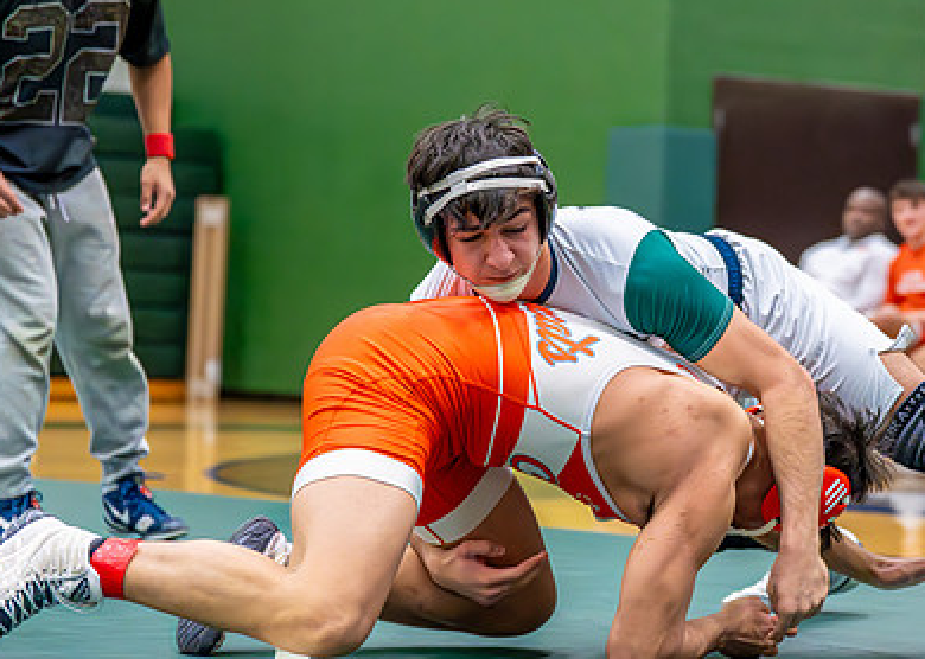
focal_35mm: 130
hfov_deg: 15.4
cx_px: 664
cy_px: 287
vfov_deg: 11.0
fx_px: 3413
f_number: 2.8
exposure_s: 1/1000
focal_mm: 70
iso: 6400
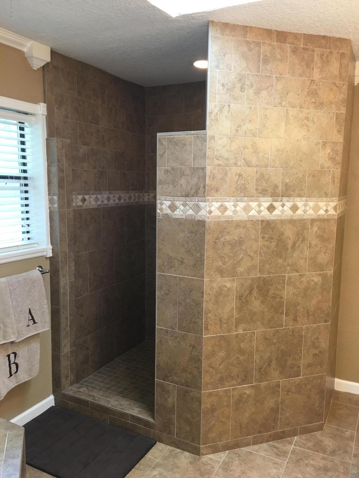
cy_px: 239
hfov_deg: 48.2
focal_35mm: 29
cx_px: 180
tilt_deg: -8.1
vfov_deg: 61.7
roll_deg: -1.4
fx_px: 401
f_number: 2.2
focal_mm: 4.15
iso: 40
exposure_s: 1/15
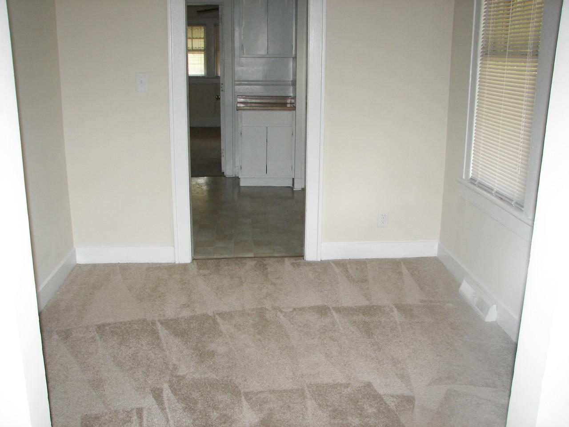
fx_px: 592
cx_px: 284
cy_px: 214
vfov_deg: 39.7
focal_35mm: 36
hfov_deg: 51.4
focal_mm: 6
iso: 100
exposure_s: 1/30
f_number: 2.8
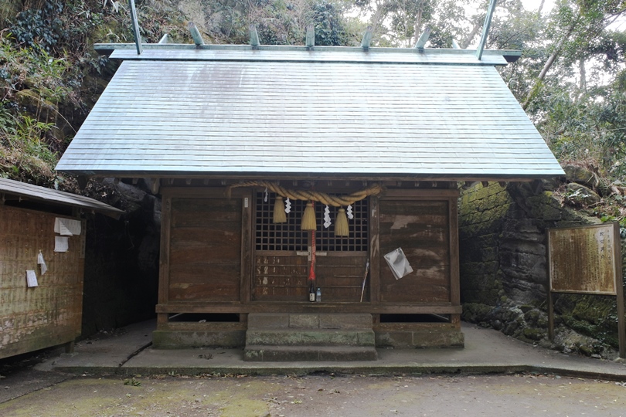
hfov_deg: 61.9
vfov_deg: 43.6
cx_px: 313
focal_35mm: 30
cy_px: 208
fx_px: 522
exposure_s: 1/30
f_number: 7.1
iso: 160
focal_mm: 11.2
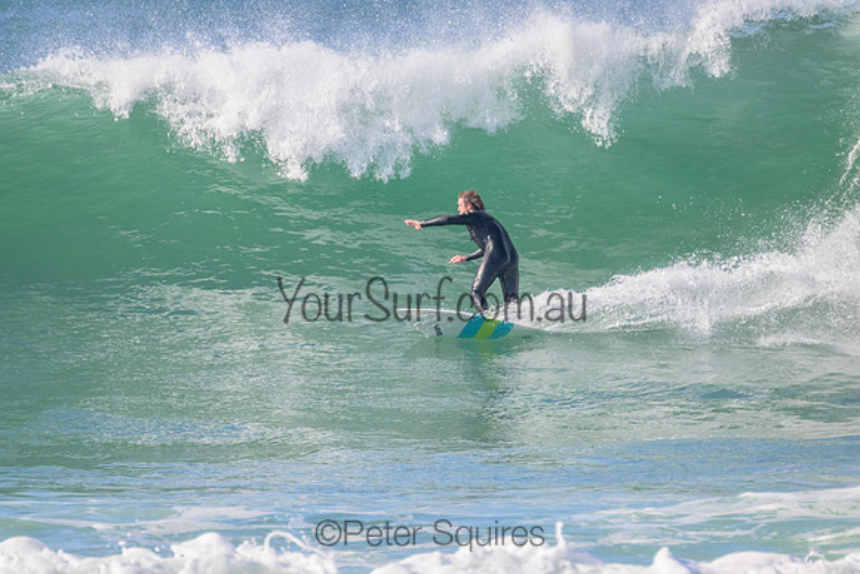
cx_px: 430
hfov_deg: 2.6
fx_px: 19115
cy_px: 287
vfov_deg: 1.7
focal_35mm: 800
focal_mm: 800
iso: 2000
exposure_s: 1/2000
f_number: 11
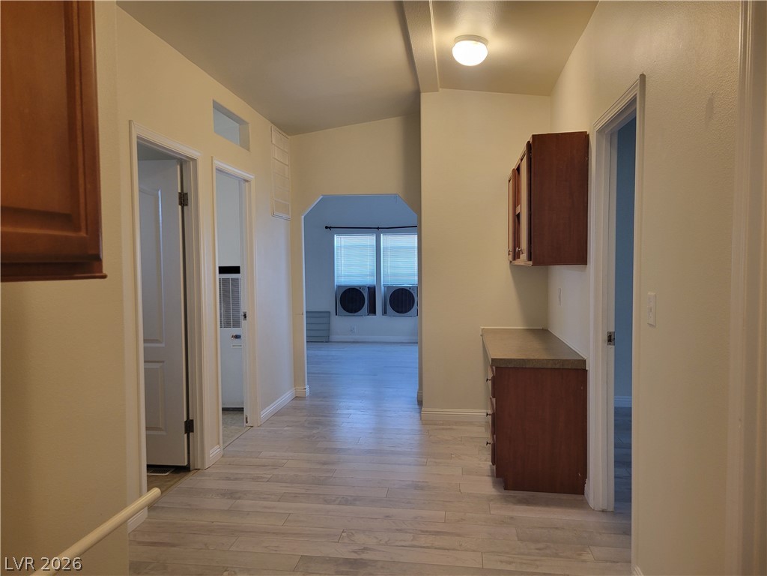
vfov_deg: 53.1
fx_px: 576
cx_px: 384
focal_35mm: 26
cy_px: 288
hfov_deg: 67.3
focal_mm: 5.4
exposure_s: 1/40
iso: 250
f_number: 1.8
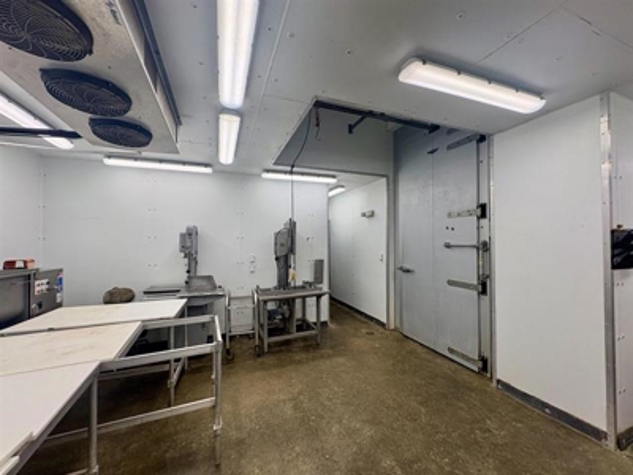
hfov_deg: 102.1
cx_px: 316
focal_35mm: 14
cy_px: 238
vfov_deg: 85.7
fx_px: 256
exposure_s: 1/167
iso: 64
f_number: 2.2
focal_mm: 2.22
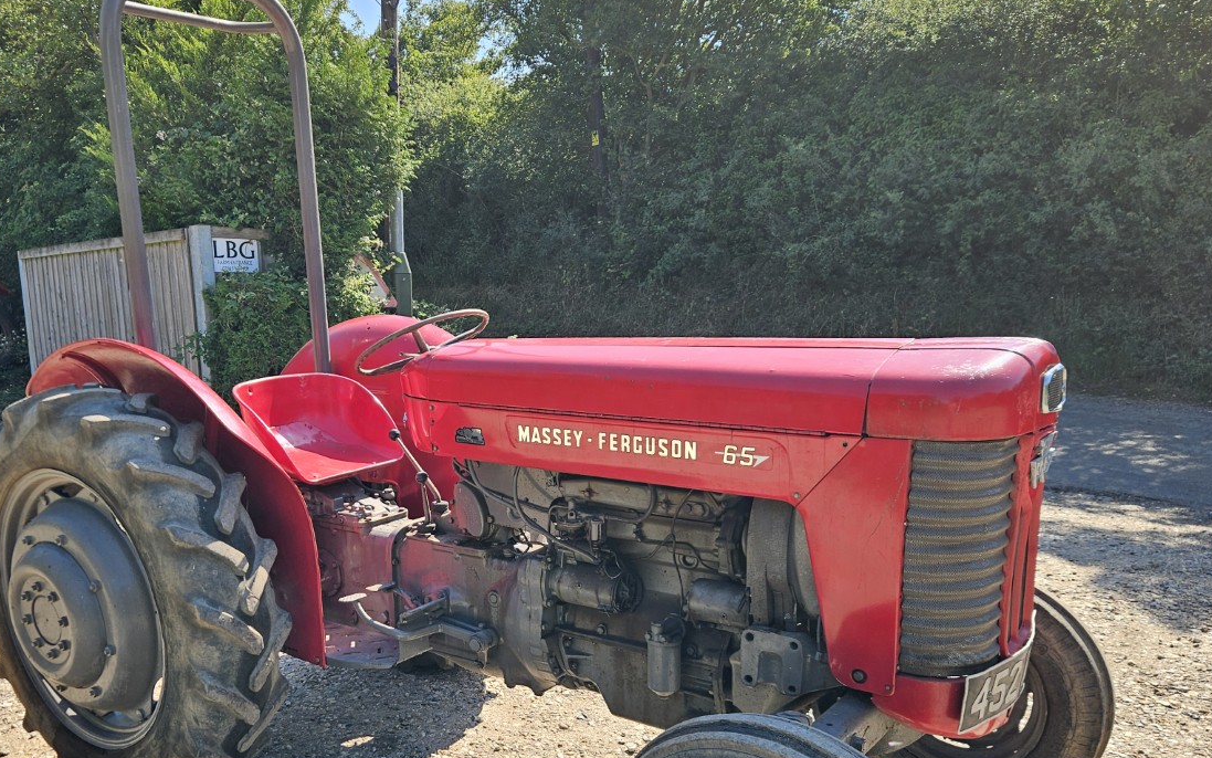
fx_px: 1057
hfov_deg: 59.1
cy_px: 535
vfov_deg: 38.8
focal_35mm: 32
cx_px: 482
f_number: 1.8
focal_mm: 5.4
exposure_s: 1/593
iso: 25
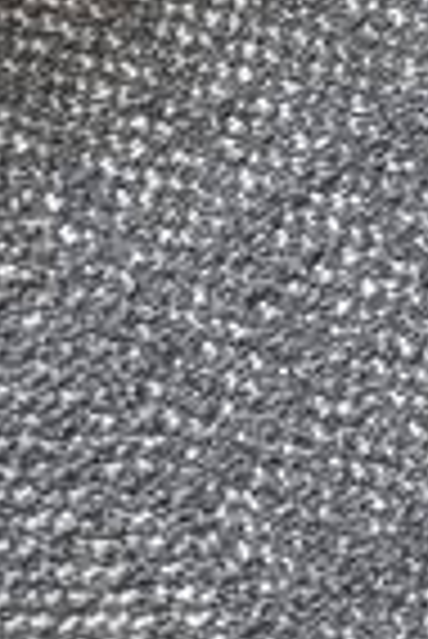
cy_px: -630
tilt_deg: -65.7
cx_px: 2077
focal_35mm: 180
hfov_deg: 5.7
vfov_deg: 10.5
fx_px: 3202
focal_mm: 6.76
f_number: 1.78
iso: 320
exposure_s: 1/60
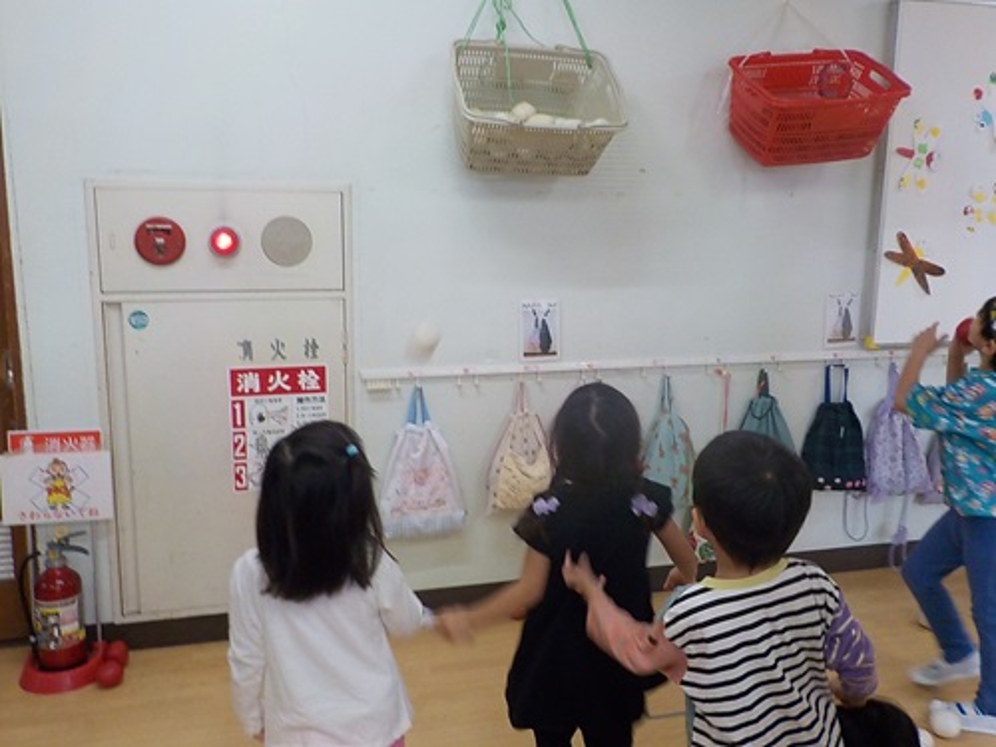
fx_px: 863
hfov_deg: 60.0
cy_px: 374
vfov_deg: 46.8
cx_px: 498
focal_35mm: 30
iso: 280
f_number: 3.3
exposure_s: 1/30
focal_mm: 4.1
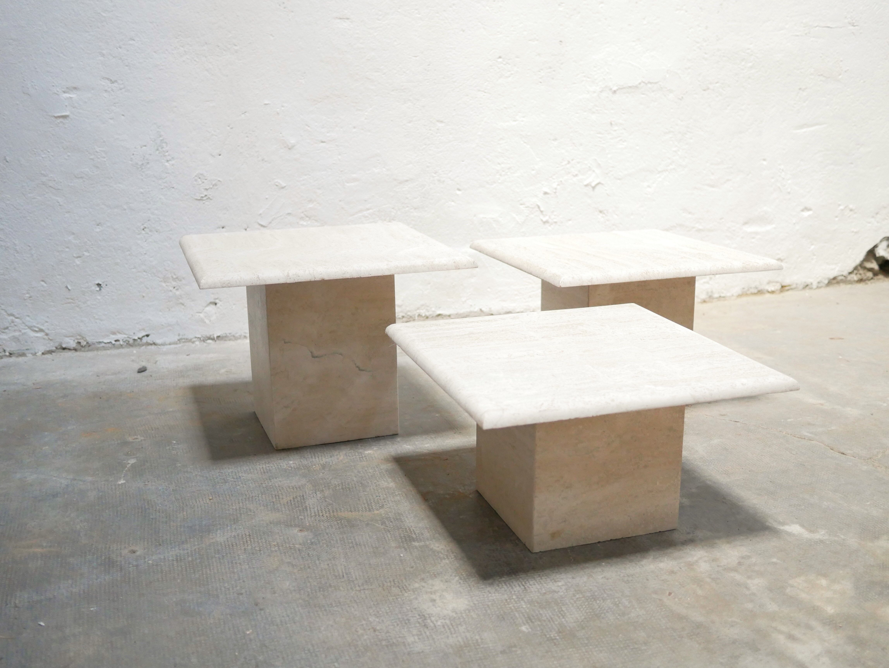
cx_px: 444
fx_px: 1028
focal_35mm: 40
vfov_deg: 36.0
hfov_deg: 46.8
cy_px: 334
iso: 1600
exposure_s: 1/60
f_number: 1.7
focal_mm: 20
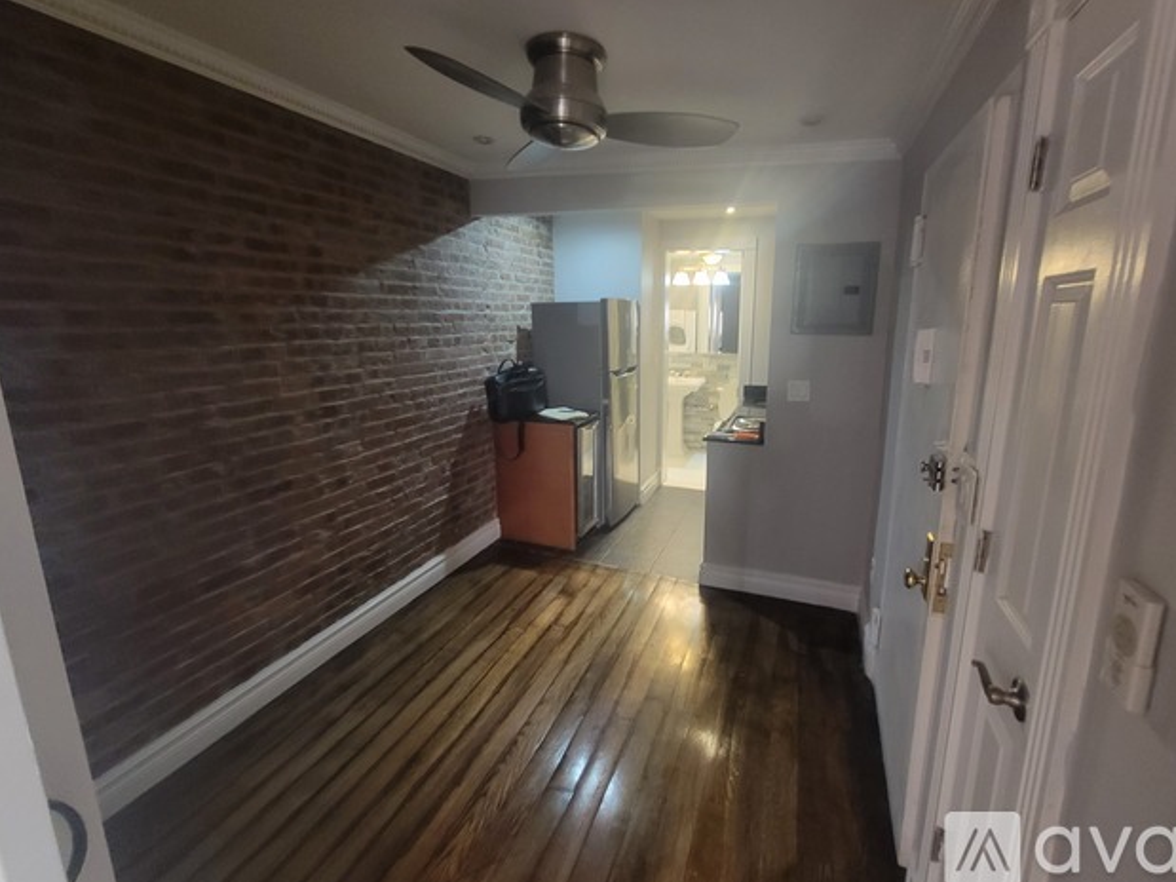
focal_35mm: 14
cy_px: 412
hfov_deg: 102.0
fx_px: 476
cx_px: 618
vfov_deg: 85.5
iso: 500
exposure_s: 1/30
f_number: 2.2
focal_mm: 2.2
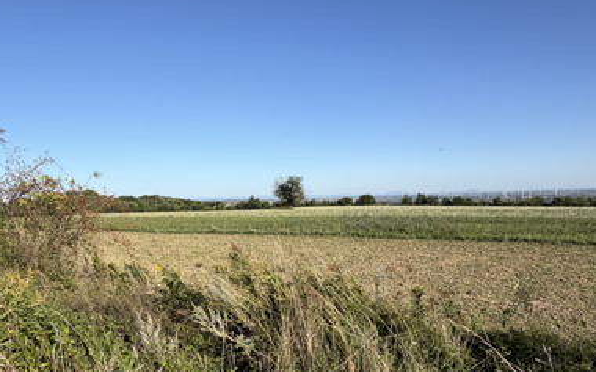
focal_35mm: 25
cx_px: 276
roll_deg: +2.4
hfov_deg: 72.5
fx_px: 406
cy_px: 207
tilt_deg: -1.9
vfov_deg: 49.1
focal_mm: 2.22
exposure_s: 1/1050
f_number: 2.2
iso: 20
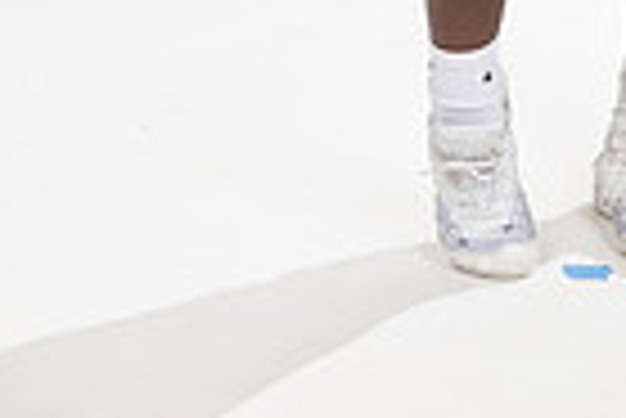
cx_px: 617
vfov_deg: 6.5
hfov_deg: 10.1
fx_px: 3499
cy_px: -553
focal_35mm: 201
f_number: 5.6
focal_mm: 62
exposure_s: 1/250
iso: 200
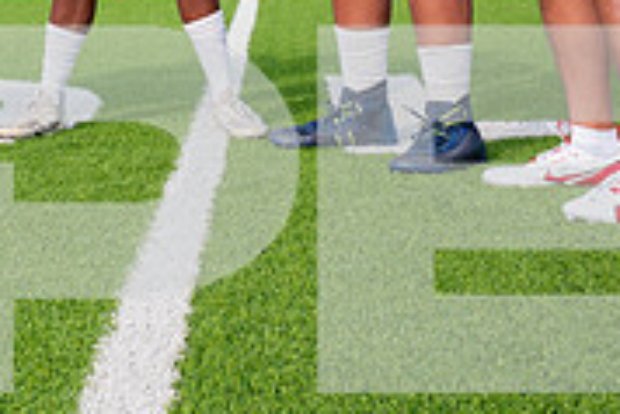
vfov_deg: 12.5
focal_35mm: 104
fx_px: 1793
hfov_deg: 18.4
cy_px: -210
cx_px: -157
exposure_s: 1/320
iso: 125
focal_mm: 32
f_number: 7.1
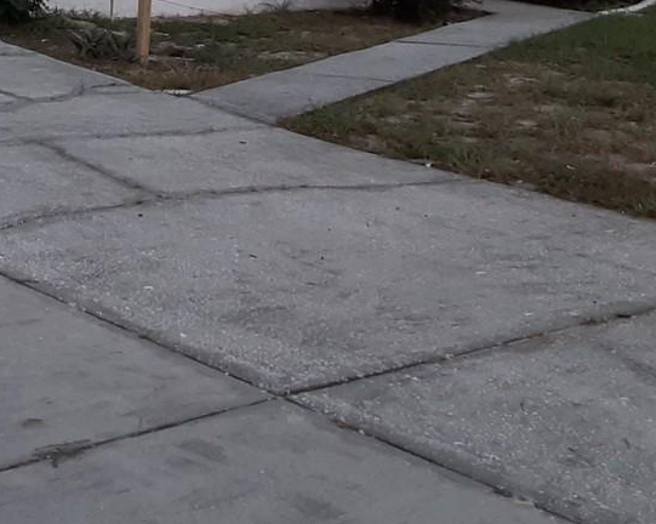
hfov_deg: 23.2
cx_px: -33
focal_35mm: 78
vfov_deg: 18.9
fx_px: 1513
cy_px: -41
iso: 80
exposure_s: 1/120
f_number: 1.9
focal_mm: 2.91
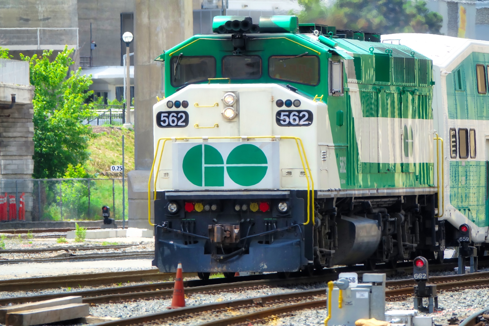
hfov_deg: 3.4
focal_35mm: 599
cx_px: 244
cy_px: 163
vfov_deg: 2.3
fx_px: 8135
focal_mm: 219.8
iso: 100
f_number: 4
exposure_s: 1/320
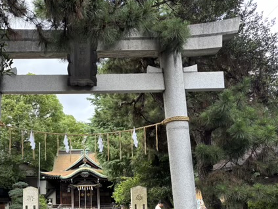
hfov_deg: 42.8
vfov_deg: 32.7
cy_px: 164
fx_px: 345
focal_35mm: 43
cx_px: 78
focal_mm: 5.96
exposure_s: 1/377
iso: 50
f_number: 1.6
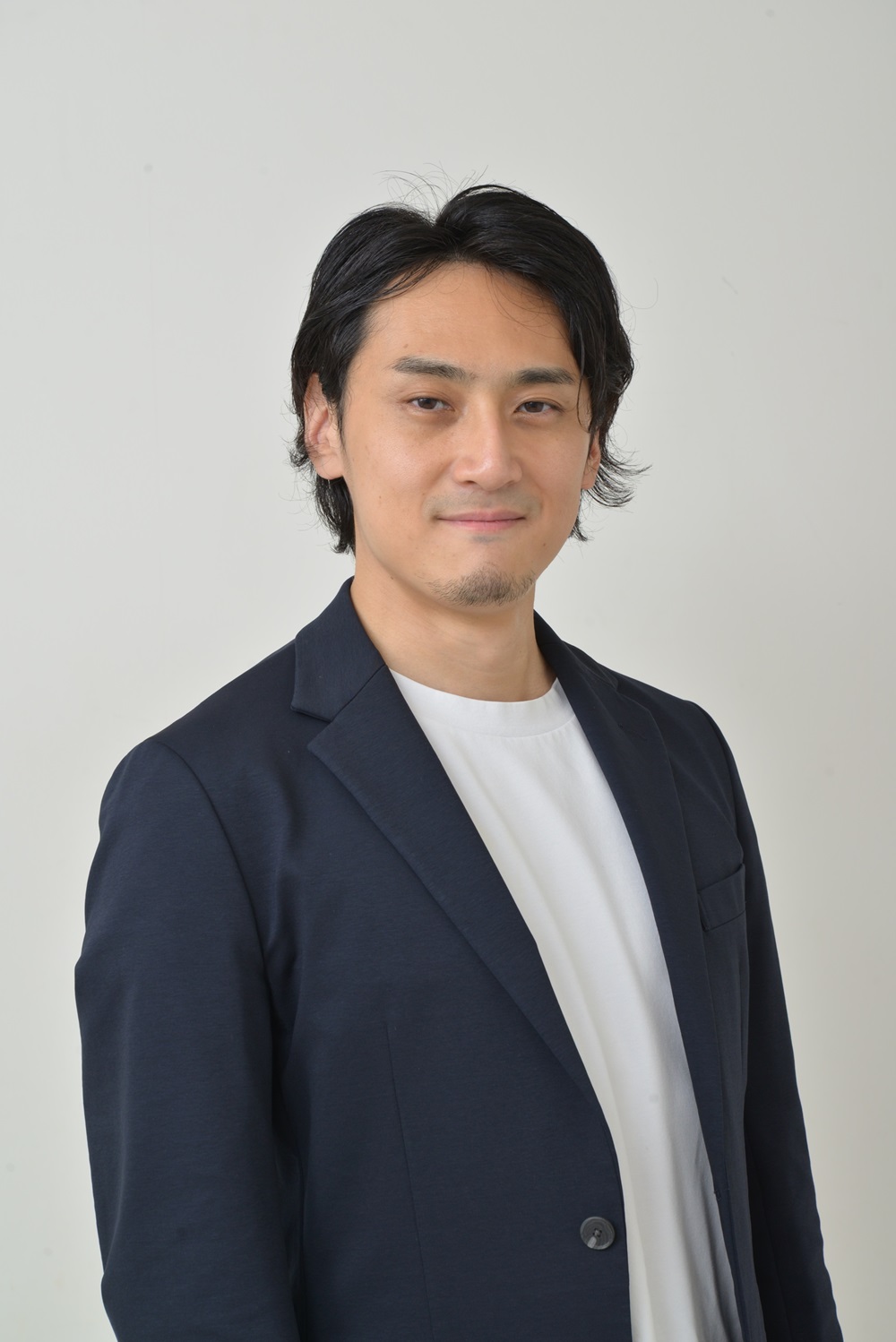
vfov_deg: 23.9
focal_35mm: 85
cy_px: 671
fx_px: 3170
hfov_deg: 16.1
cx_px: 448
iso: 320
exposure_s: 1/100
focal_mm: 85
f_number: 10
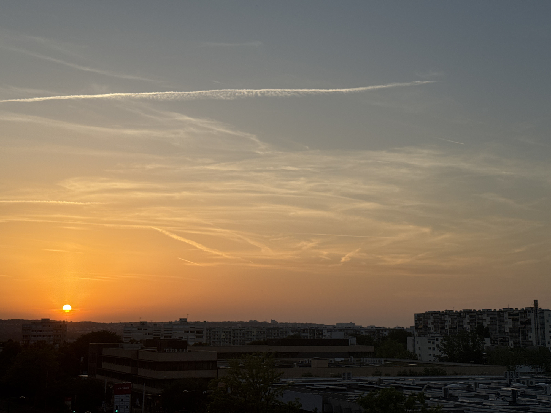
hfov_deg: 39.7
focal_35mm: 48
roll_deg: -0.2
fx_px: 764
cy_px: 206
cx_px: 276
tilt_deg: +9.5
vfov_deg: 30.3
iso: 64
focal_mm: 6.76
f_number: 1.78
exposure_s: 1/3425
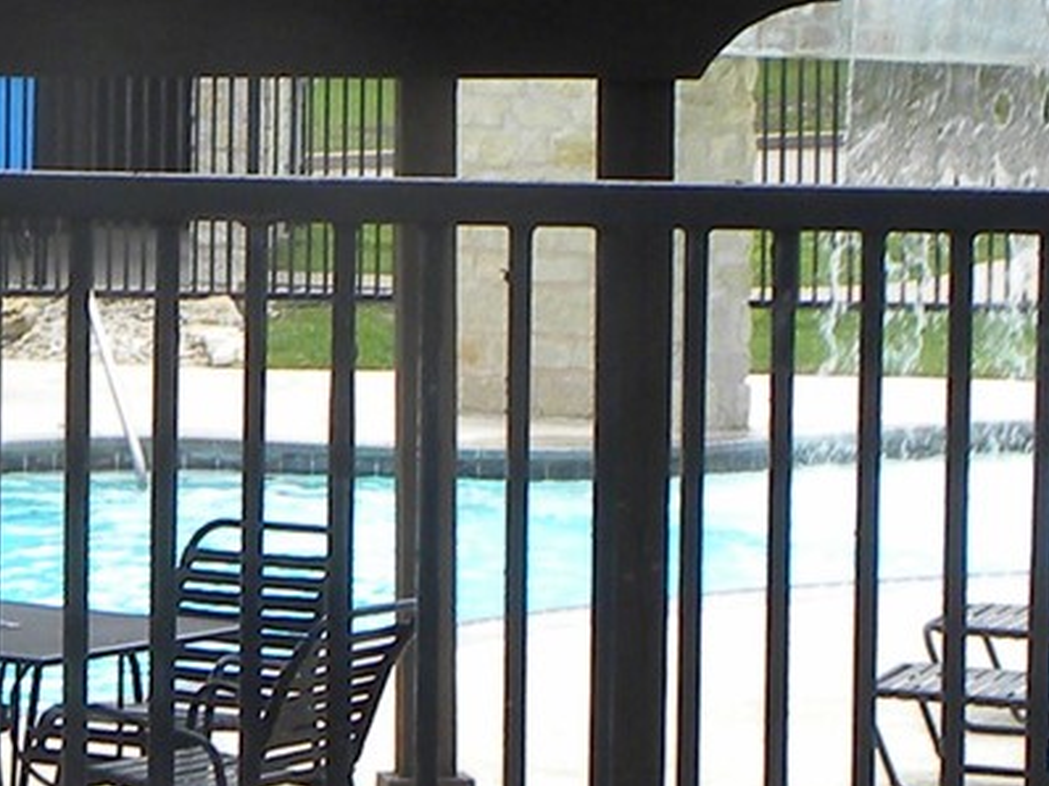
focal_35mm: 237
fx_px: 7178
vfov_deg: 6.3
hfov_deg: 8.3
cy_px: 483
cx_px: 82
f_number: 4.5
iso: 64
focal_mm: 8.2
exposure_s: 1/204
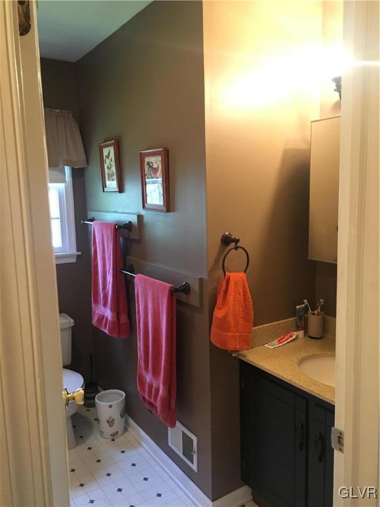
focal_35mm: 29
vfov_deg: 61.7
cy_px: 254
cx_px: 190
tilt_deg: -7.6
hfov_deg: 48.2
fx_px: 424
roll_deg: +1.2
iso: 200
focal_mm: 4.15
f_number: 2.2
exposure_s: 1/30
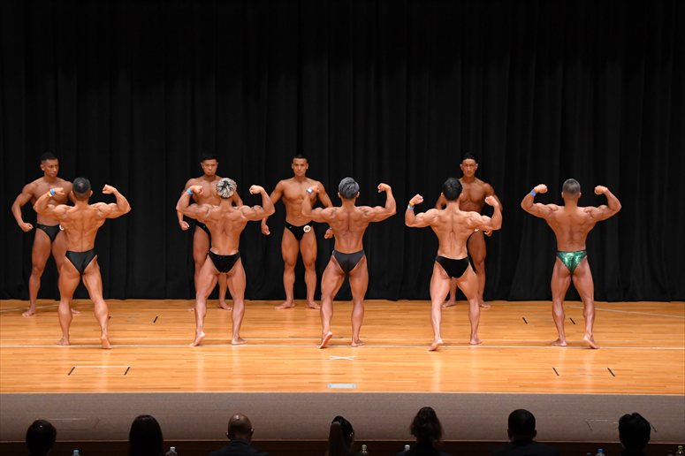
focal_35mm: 127
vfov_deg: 10.8
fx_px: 2415
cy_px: 228
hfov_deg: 16.1
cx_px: 342
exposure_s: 1/400
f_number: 5.6
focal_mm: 85
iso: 4000
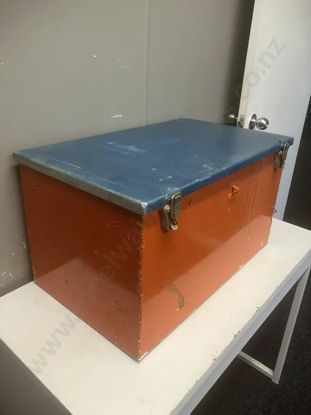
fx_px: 335
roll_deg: -3.1
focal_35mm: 28
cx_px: 156
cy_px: 208
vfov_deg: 63.4
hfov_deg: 49.7
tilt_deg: -21.9
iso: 80
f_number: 1.8
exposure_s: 1/50
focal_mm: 3.99
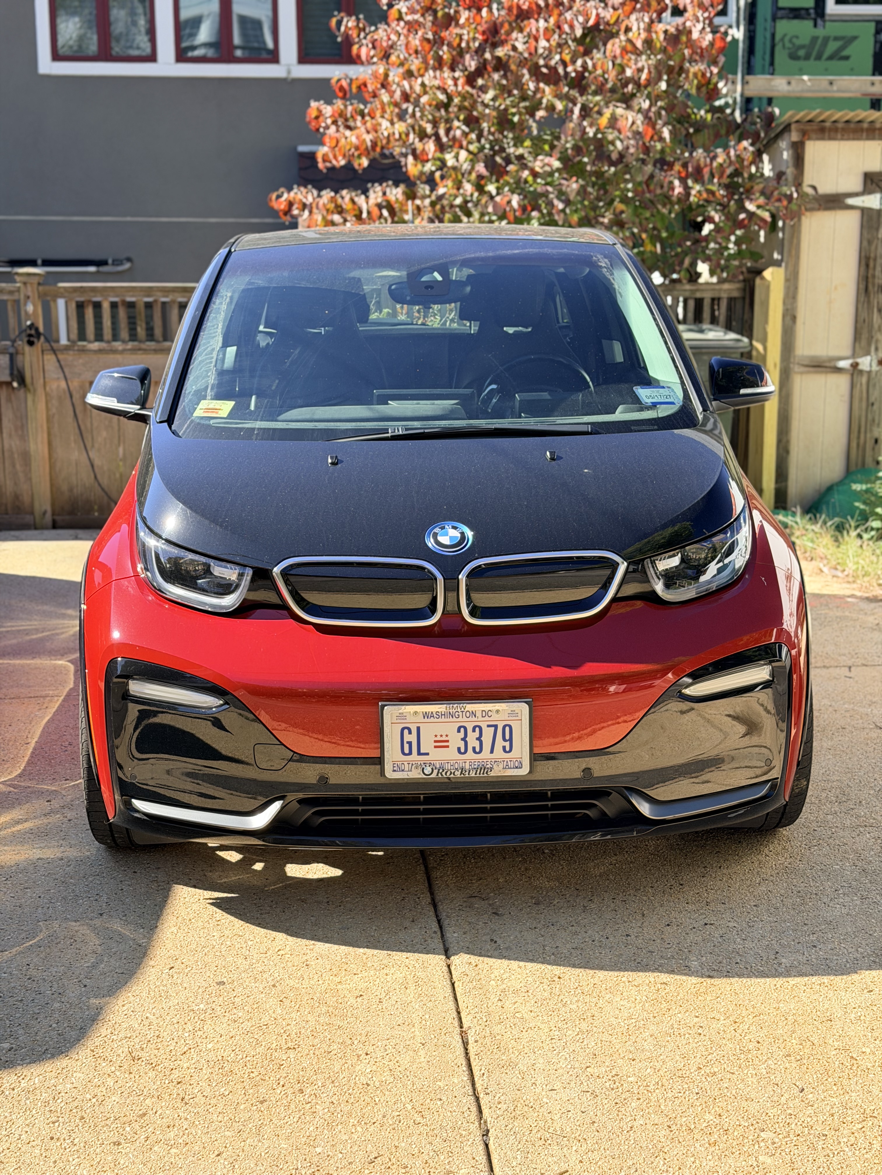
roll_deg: -0.1
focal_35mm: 48
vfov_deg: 39.7
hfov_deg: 30.3
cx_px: 441
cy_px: 588
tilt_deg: -11.1
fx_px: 1631
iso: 100
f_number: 1.78
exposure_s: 1/1000
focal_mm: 6.76
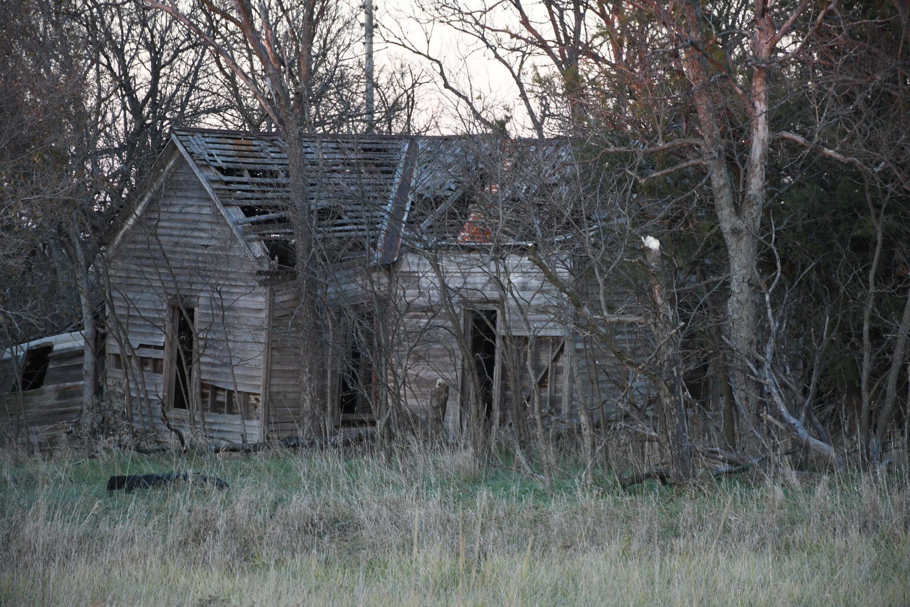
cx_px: 455
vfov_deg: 8.7
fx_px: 3981
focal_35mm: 158
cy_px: 304
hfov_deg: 13.0
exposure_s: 1/60
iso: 640
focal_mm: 105
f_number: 5.6
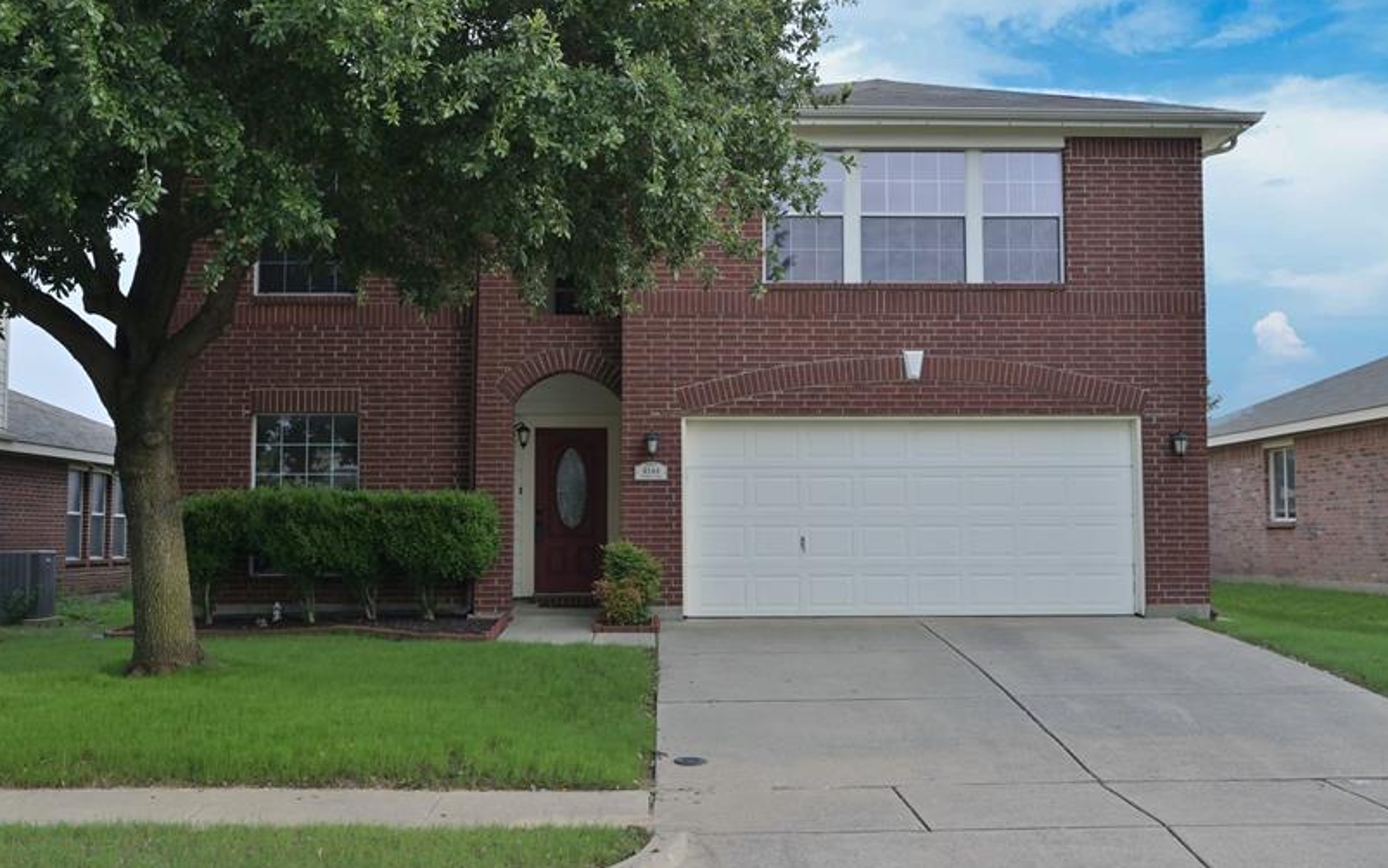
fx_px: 1475
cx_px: 716
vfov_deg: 32.8
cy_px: 413
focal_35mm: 39
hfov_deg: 50.4
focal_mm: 30
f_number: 9
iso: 200
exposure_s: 1/320
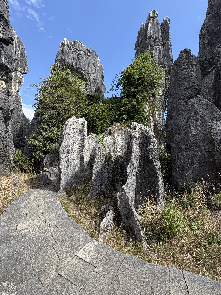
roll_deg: -0.1
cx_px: 110
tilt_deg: +2.6
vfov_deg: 102.1
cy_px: 148
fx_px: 119
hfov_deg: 85.7
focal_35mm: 14
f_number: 2.2
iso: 40
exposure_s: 1/485
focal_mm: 2.22
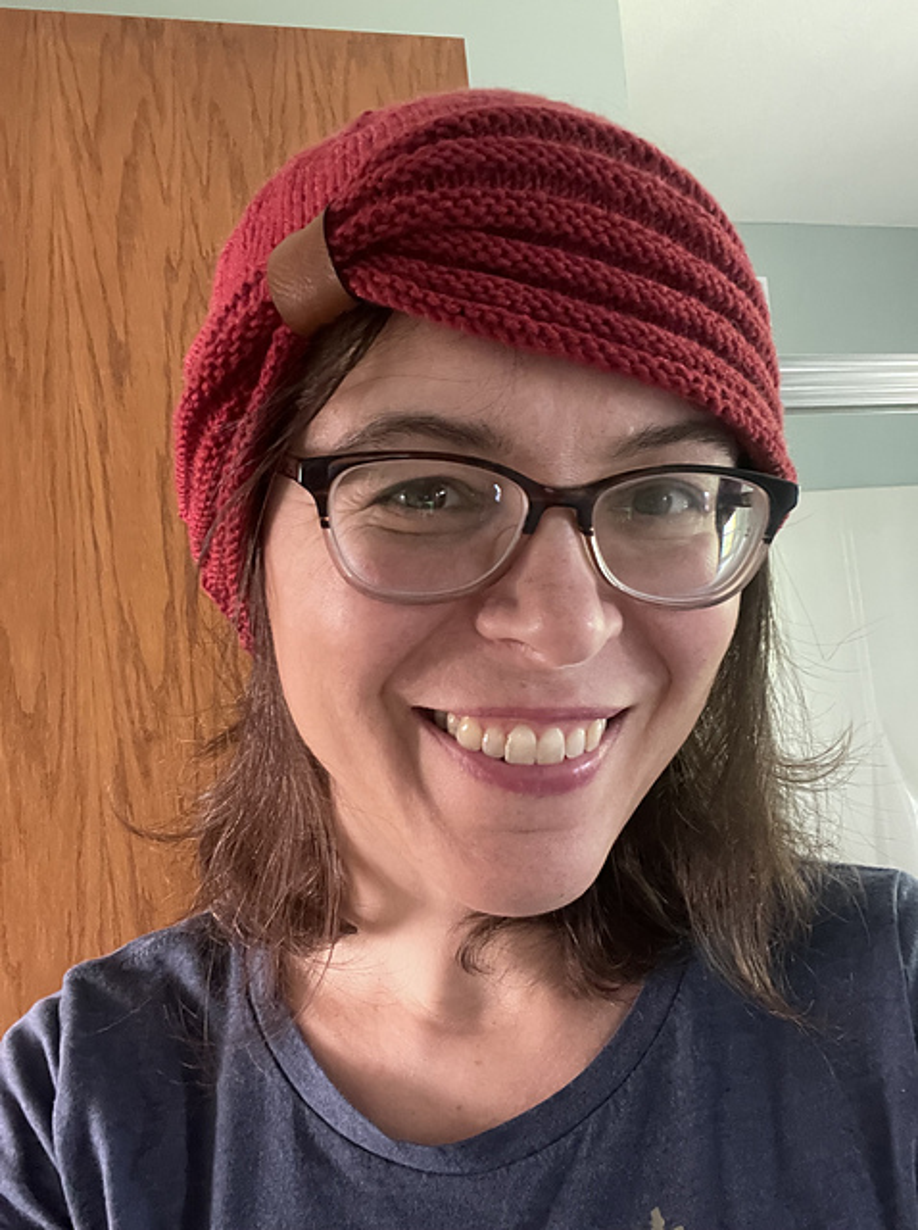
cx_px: 459
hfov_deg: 46.7
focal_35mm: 30
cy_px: 615
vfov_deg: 60.0
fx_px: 1064
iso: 800
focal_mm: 2.71
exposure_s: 1/25
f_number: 2.2
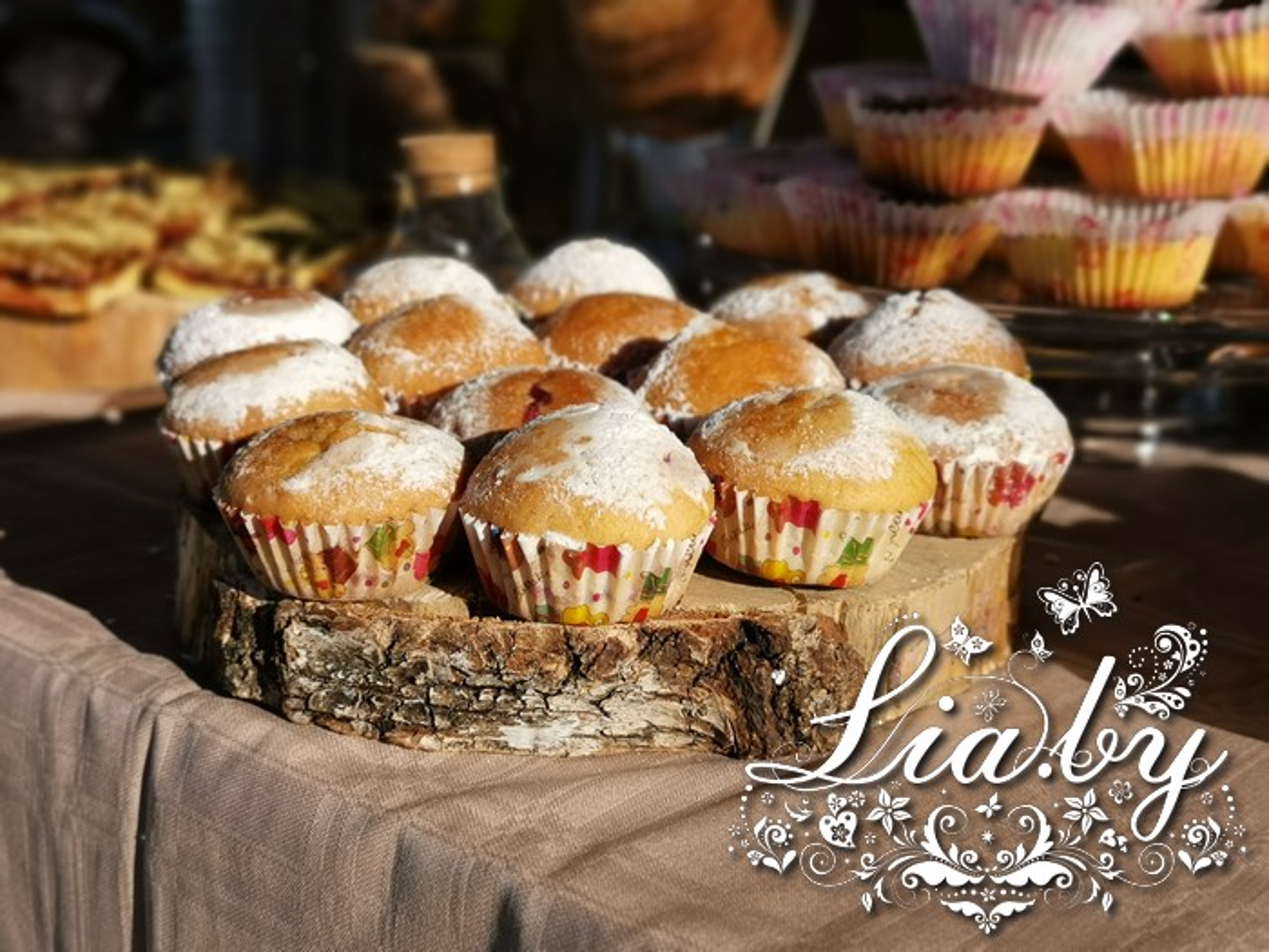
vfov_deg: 27.0
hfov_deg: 35.5
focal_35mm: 54
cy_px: 476
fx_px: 1980
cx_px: 634
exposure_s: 1/2994
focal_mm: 5.58
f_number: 4
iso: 50
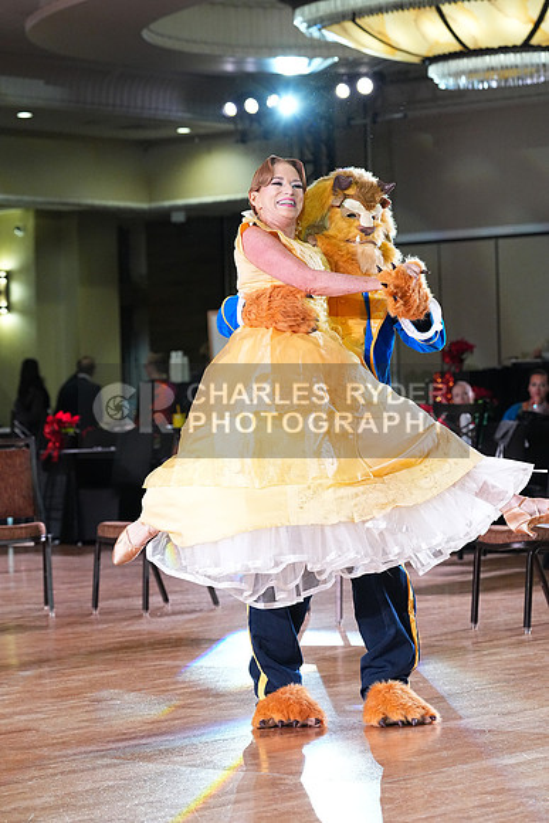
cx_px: 274
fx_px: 2515
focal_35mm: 110
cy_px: 412
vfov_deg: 18.6
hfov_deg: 12.5
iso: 6400
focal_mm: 110
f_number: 5
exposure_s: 1/400
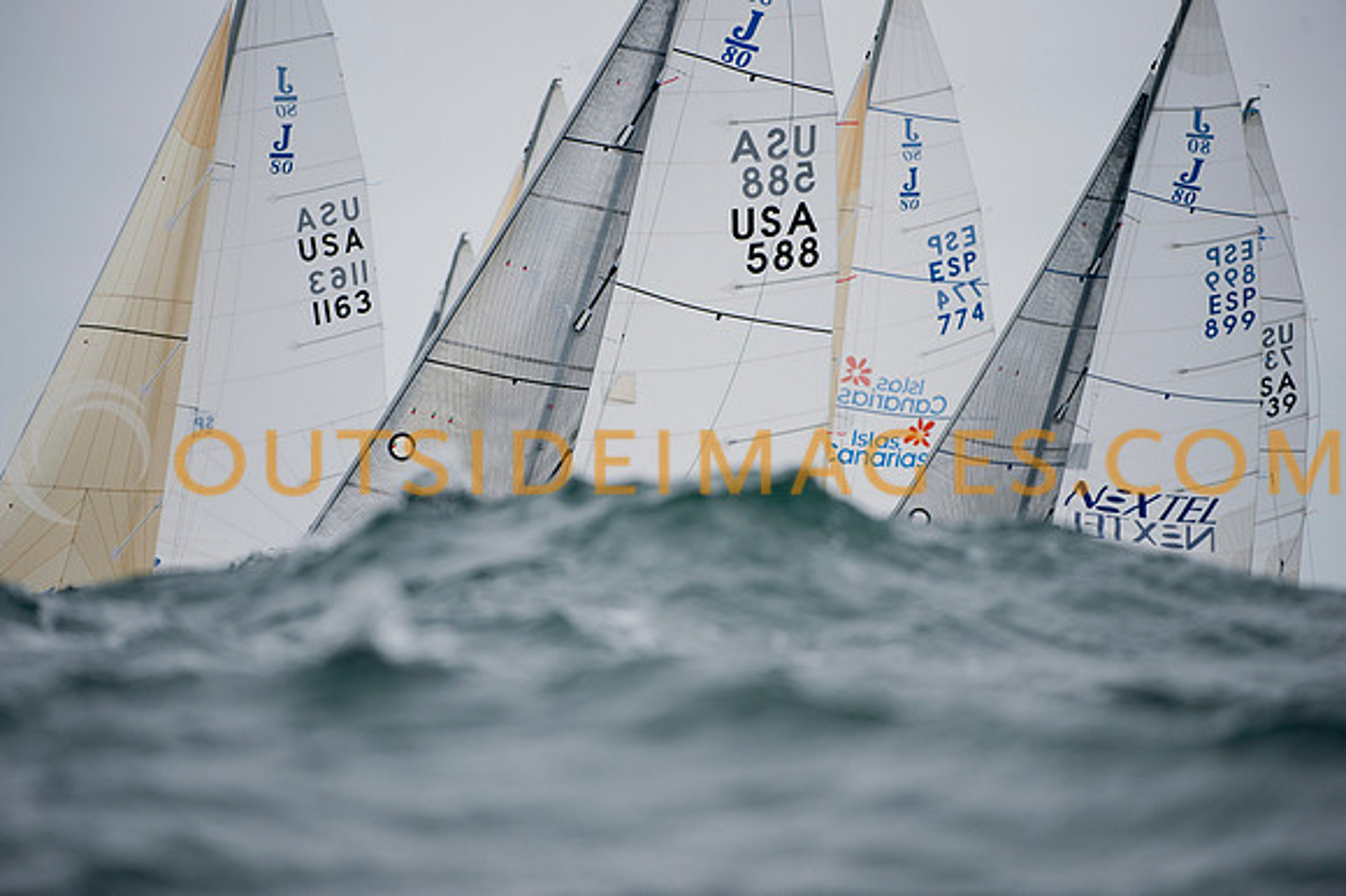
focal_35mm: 340
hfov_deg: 6.1
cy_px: 448
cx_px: 673
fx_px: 12704
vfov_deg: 4.0
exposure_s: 1/1250
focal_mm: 340
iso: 500
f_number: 4
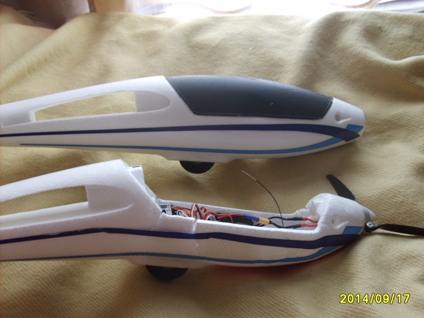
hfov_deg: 52.6
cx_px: 212
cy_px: 159
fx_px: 429
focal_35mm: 35
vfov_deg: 40.7
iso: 56
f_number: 2.8
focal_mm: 5.8
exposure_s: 1/30
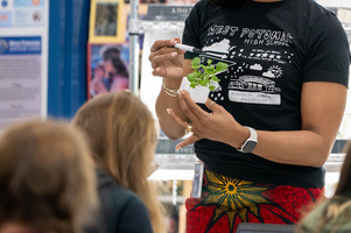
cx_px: 279
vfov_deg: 4.1
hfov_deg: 6.2
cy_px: 39
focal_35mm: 335
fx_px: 3263
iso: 1600
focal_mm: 180
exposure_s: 1/500
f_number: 2.8
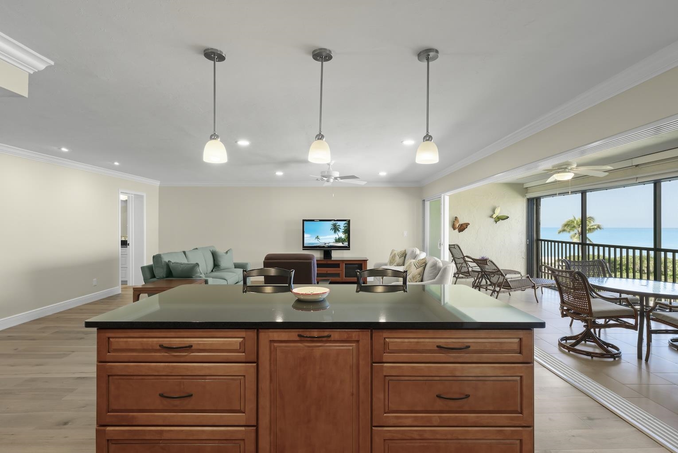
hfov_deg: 90.0
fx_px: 339
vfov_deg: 67.4
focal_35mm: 18
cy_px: 226
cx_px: 339
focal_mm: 18
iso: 400
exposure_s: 1/3
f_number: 11
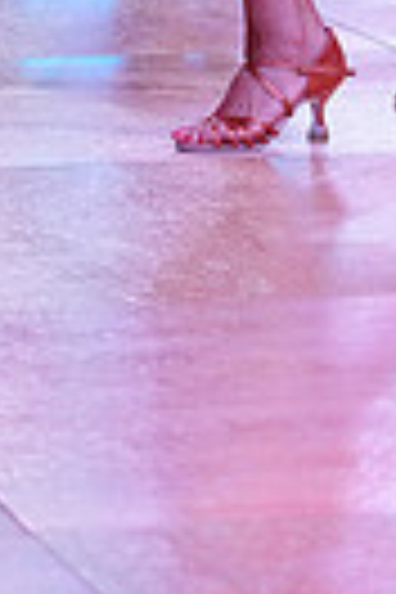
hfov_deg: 3.9
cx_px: -52
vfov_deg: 5.7
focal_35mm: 356
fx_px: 5874
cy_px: -562
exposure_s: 1/400
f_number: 4
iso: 2500
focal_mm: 81
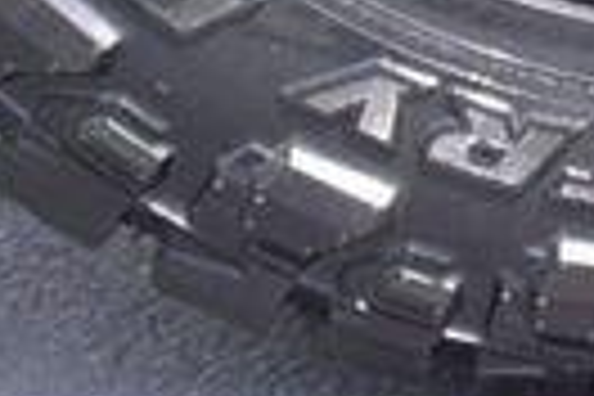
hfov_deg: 7.0
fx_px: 4782
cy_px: -950
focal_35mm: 290
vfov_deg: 4.5
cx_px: 810
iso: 100
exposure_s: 1/100
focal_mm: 25
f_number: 5.6
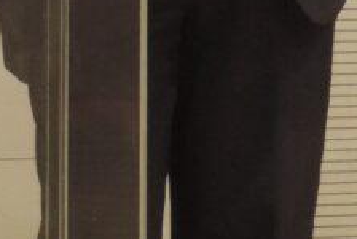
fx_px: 6365
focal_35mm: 641
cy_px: -249
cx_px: 142
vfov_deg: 2.1
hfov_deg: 3.2
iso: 800
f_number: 4.3
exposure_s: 1/30
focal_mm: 24
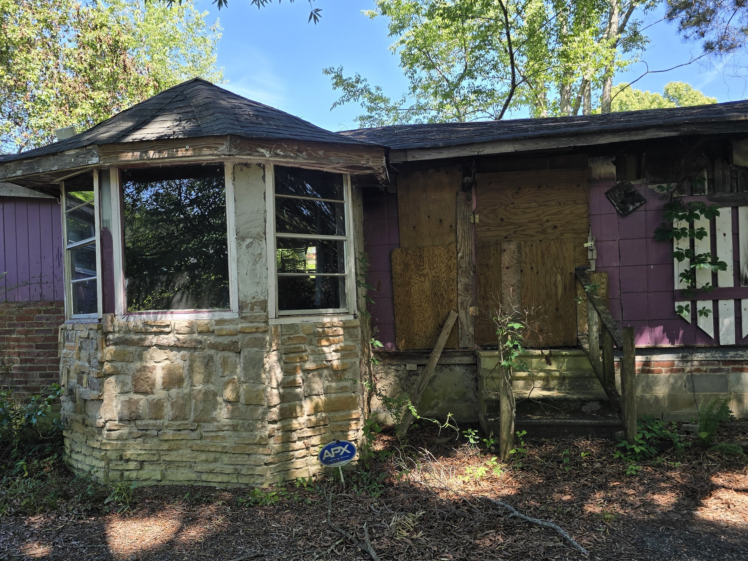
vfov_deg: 46.8
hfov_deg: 59.8
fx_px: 648
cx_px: 325
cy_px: 303
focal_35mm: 30
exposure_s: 1/180
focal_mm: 6.3
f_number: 1.7
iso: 12
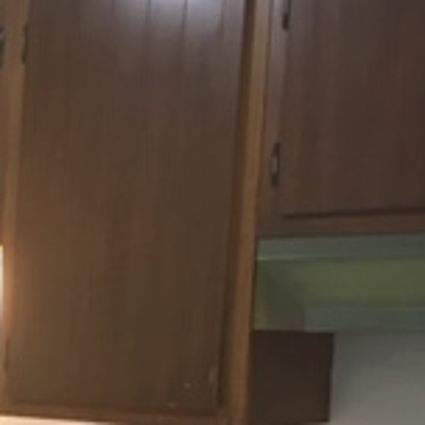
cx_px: -445
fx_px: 1500
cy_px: 534
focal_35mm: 108
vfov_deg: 15.4
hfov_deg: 13.6
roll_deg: -1.1
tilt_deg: -6.8
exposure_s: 1/30
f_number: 2.2
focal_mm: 4.15
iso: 80
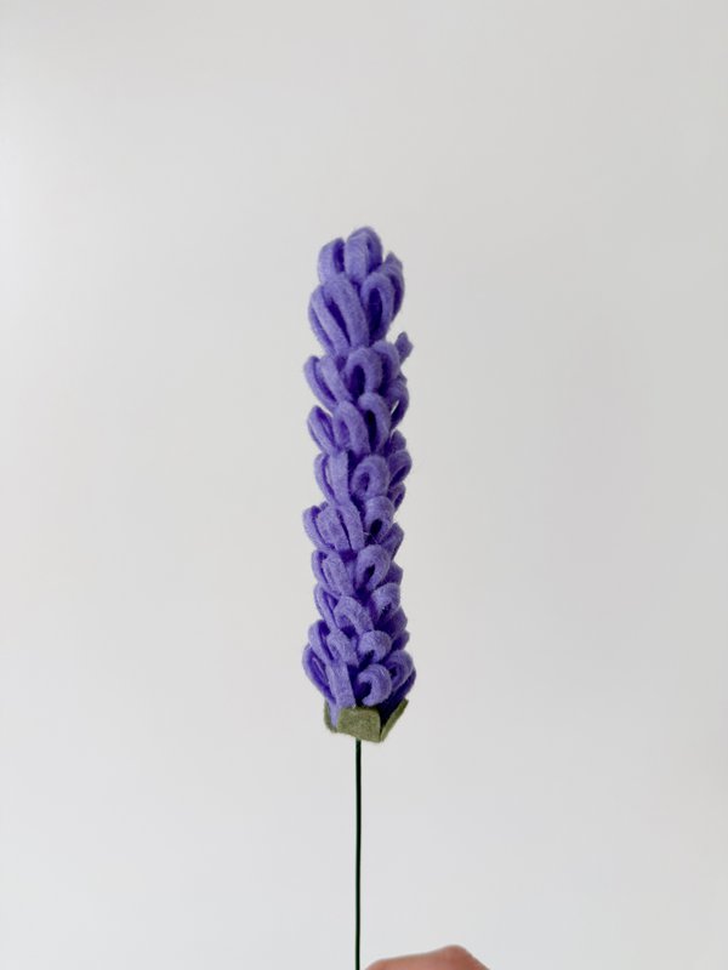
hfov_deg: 56.8
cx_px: 364
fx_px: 673
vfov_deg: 71.6
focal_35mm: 24
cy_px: 485
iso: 200
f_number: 1.78
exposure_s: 1/121
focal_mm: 6.76
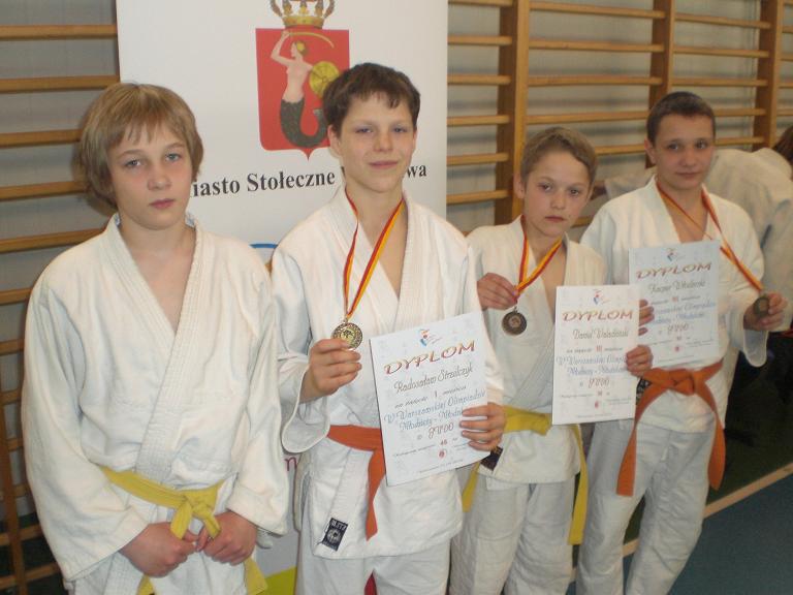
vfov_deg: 37.7
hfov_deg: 49.0
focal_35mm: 38
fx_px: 871
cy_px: 298
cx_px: 396
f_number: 3.1
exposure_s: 1/80
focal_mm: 6.3
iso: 200
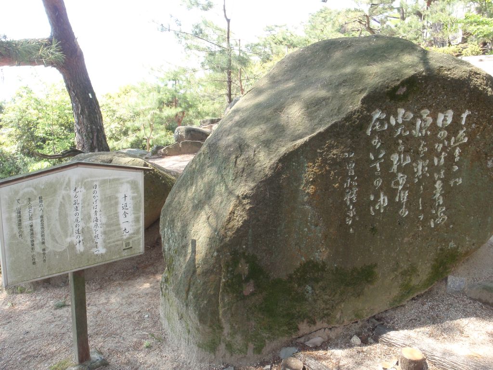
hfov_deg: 63.4
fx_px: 399
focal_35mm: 28
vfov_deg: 49.7
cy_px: 185
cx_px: 246
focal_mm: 5
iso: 64
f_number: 3.5
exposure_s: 1/60
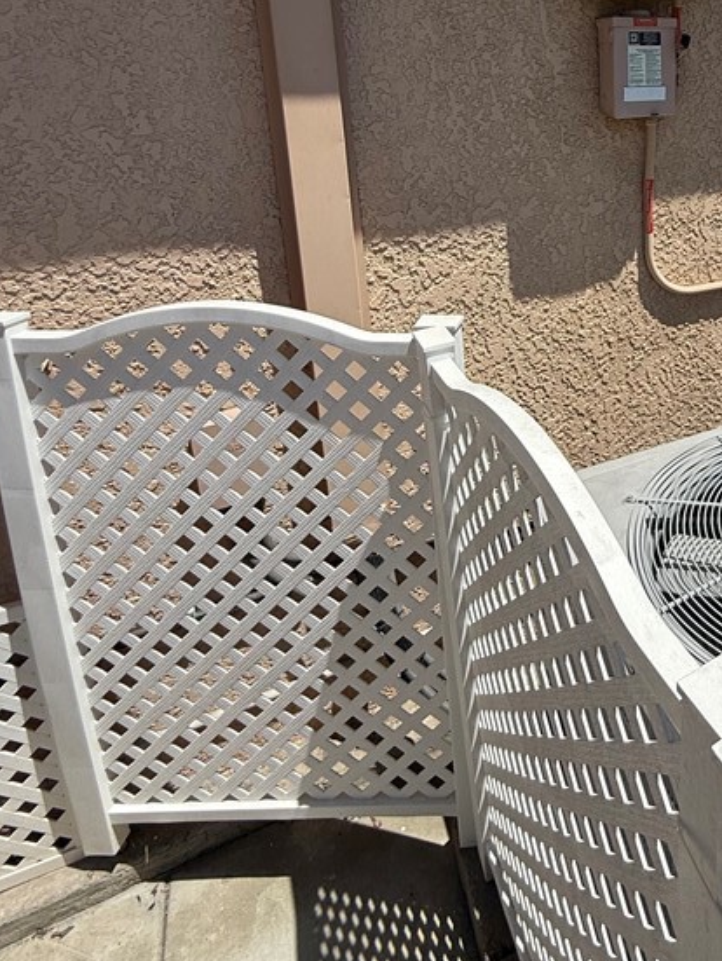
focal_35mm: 26
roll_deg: +0.0
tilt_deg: -11.4
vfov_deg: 62.7
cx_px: 654
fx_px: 722
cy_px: 222
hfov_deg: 47.5
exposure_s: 1/2717
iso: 50
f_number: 2.2
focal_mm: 2.22
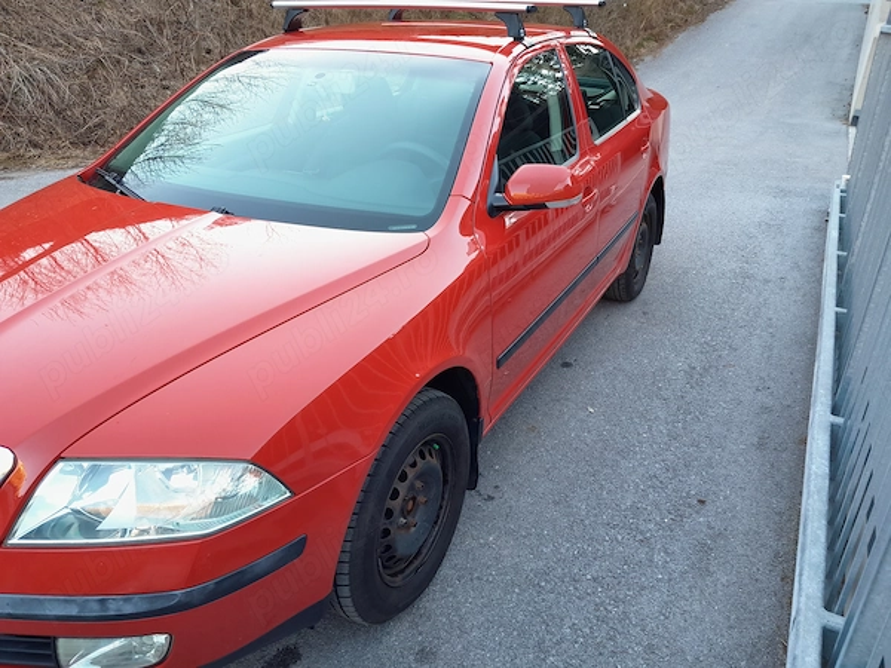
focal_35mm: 26
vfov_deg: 53.1
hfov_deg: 67.3
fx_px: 669
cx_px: 446
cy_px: 334
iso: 50
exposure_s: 1/60
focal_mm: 4
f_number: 1.8
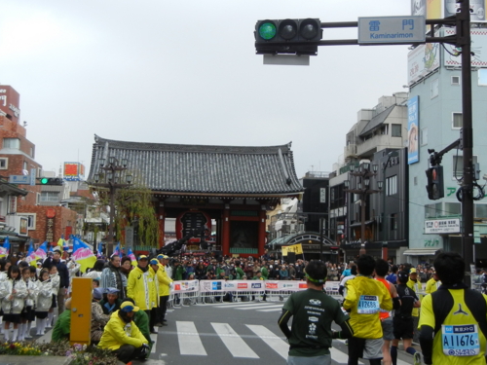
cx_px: 196
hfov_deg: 39.5
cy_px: 199
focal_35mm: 48
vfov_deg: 30.3
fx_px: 675
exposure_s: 1/930
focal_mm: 5.4
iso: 160
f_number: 3.5
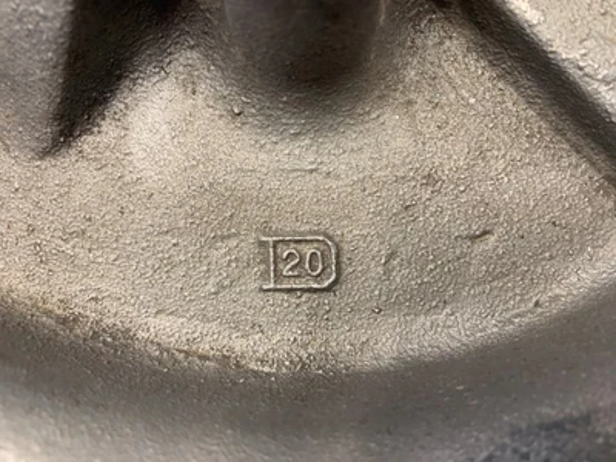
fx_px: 463
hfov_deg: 67.3
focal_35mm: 26
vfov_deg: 53.1
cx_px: 308
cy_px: 231
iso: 160
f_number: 1.8
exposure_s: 1/60
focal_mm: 4.25
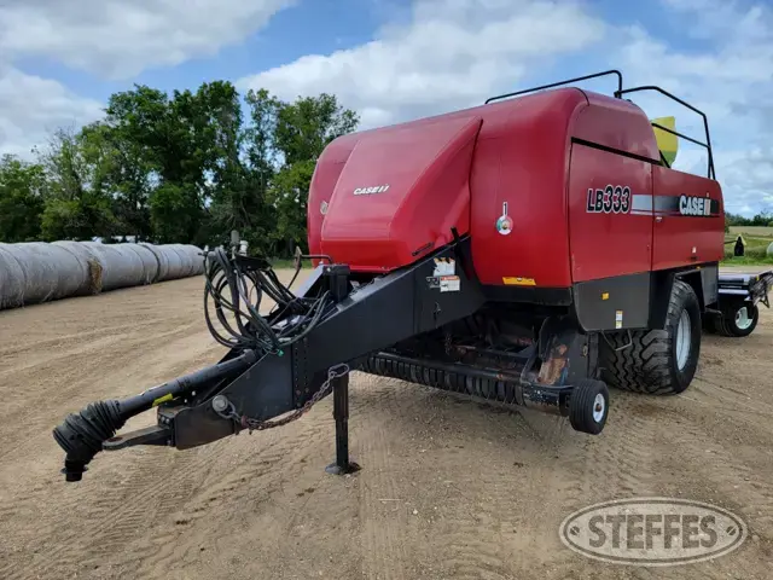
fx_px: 536
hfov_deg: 71.6
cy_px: 290
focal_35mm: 24
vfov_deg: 56.8
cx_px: 386
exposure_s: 1/684
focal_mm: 6.7
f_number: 1.8
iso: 16
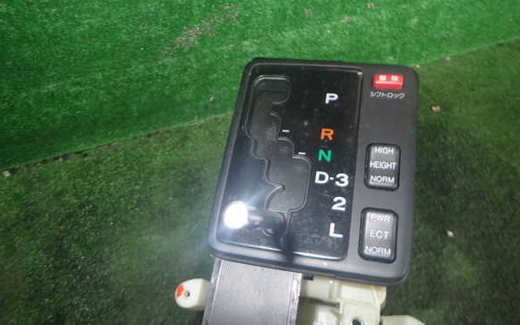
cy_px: 159
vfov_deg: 46.0
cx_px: 261
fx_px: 383
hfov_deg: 68.4
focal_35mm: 27
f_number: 5.6
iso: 200
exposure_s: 1/30
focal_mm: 4.5
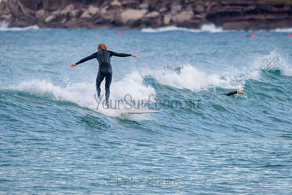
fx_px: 3971
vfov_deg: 2.8
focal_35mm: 489
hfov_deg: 4.2
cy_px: 79
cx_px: 176
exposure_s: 1/2000
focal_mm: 400
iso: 2500
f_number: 5.6
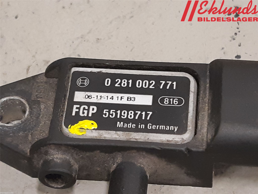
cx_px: 129
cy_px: 97
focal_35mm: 26
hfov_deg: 67.3
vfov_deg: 53.1
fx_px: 194
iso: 200
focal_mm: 3.93
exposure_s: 1/50
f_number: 1.7
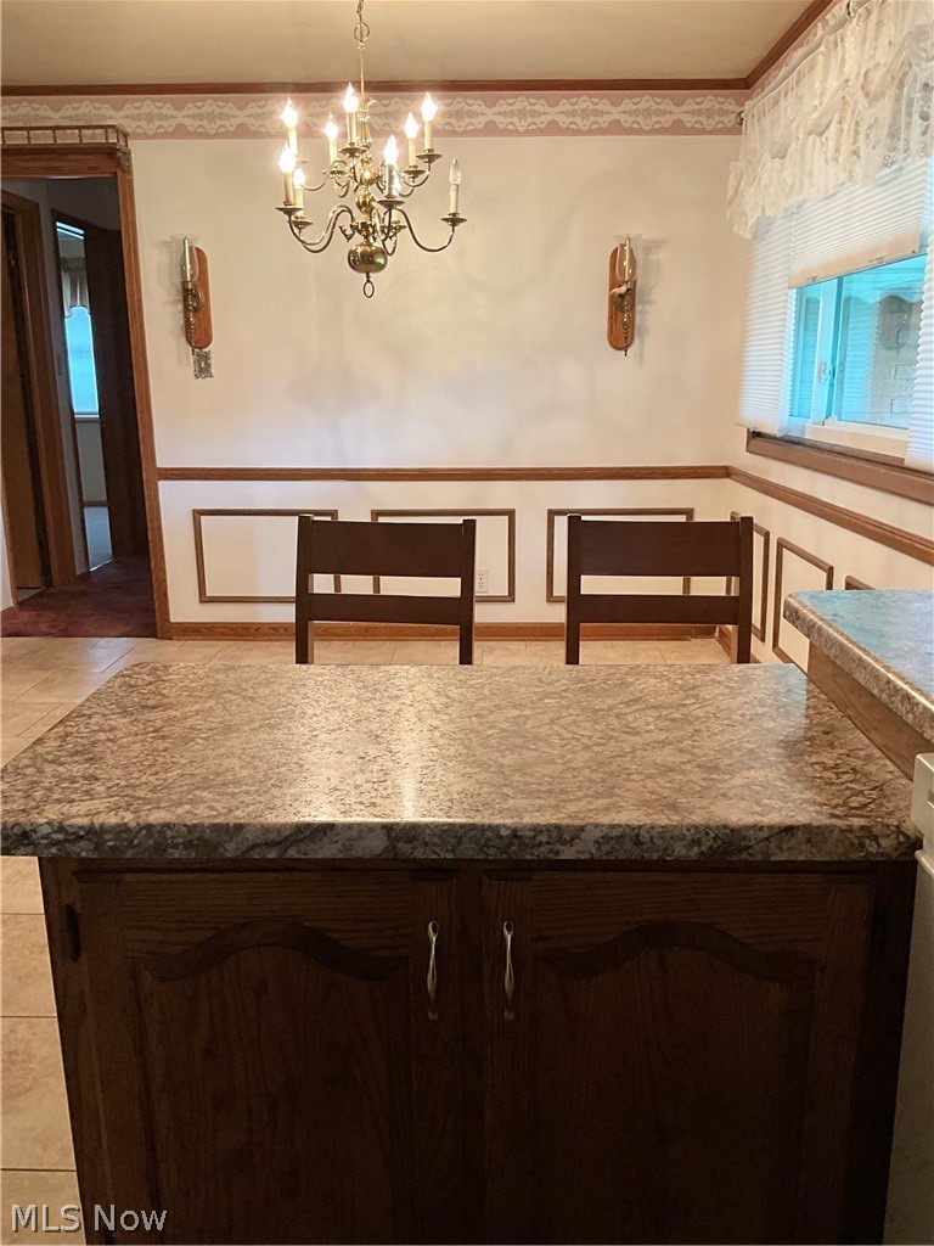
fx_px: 1043
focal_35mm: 29
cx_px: 467
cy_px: 623
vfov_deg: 61.7
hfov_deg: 48.2
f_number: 1.8
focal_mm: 3
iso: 100
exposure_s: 1/60
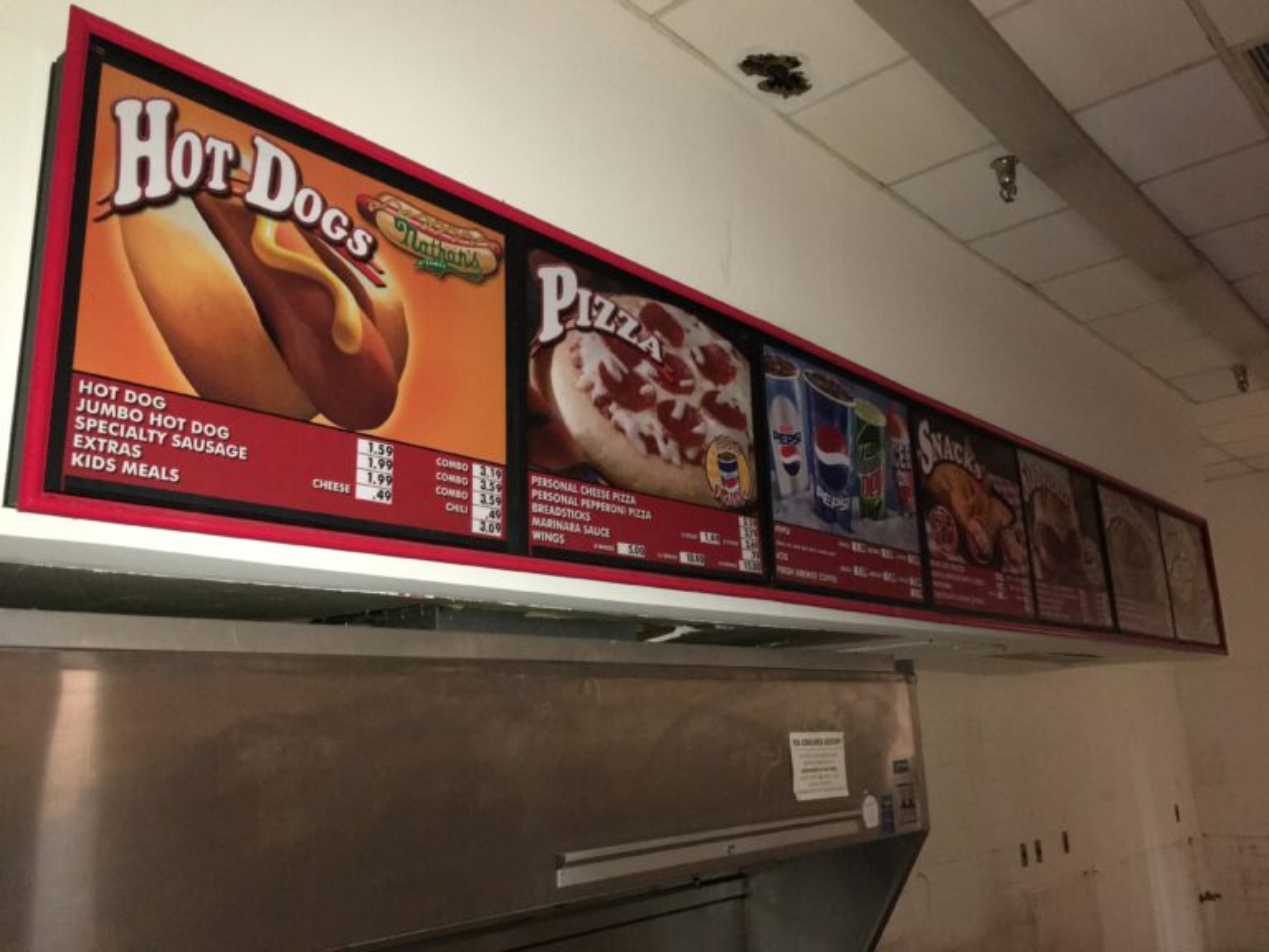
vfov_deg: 48.2
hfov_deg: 61.7
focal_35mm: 29
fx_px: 1063
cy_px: 476
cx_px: 634
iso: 400
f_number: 2.2
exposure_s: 1/16
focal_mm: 4.15
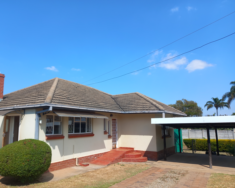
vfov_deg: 53.2
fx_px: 188
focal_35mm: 27
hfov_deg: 64.0
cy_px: 96
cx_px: 108
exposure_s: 1/606
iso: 25
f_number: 2
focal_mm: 4.6
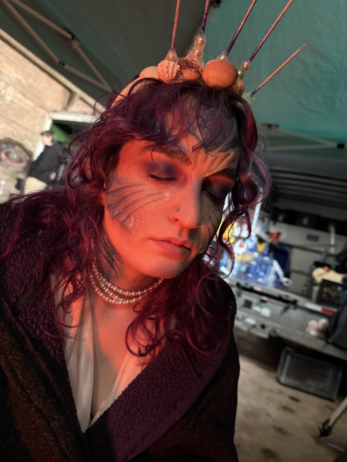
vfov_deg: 69.4
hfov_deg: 54.9
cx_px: 172
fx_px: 334
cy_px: 234
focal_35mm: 25
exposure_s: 1/27
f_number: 1.78
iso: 1600
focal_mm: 6.76
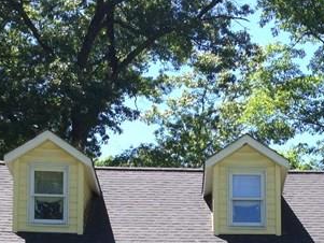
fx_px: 1114
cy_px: 372
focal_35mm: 119
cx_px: 250
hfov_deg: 16.4
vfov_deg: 11.9
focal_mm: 4.28
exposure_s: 1/502
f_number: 2.4
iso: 50
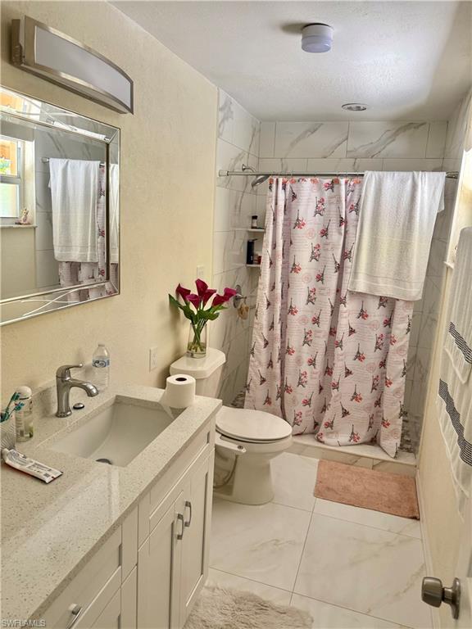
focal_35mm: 24
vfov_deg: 71.6
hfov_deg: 56.8
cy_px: 314
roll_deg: -3.2
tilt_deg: -11.7
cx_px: 236
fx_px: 436
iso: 160
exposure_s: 1/121
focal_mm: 6.76
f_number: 1.78
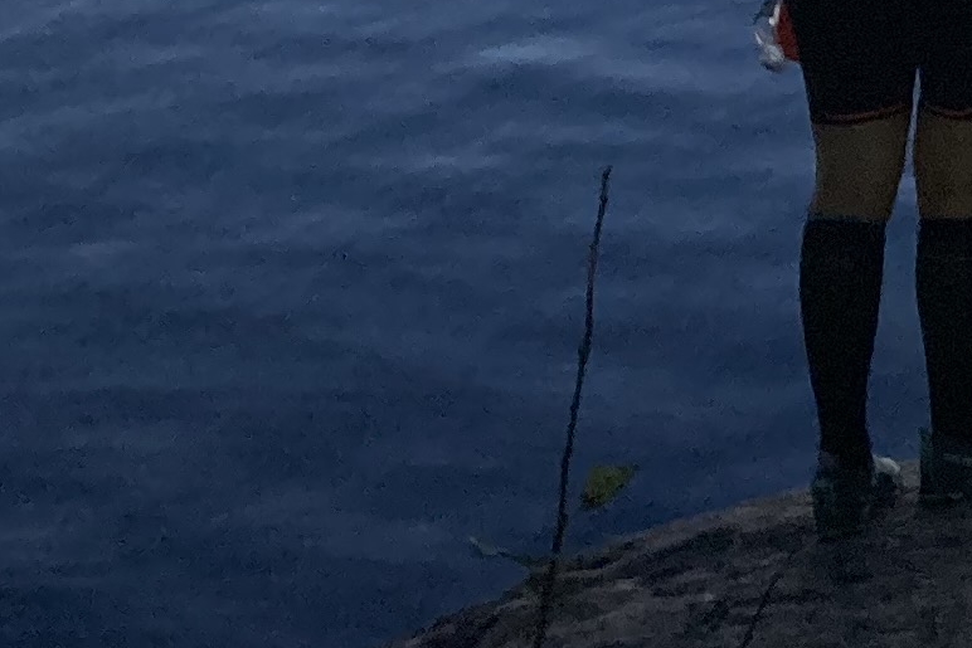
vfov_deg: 8.2
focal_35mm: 152
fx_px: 4104
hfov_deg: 11.6
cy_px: -993
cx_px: 2174
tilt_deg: -2.7
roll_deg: -1.0
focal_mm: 3.99
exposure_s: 1/60
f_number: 1.8
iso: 100
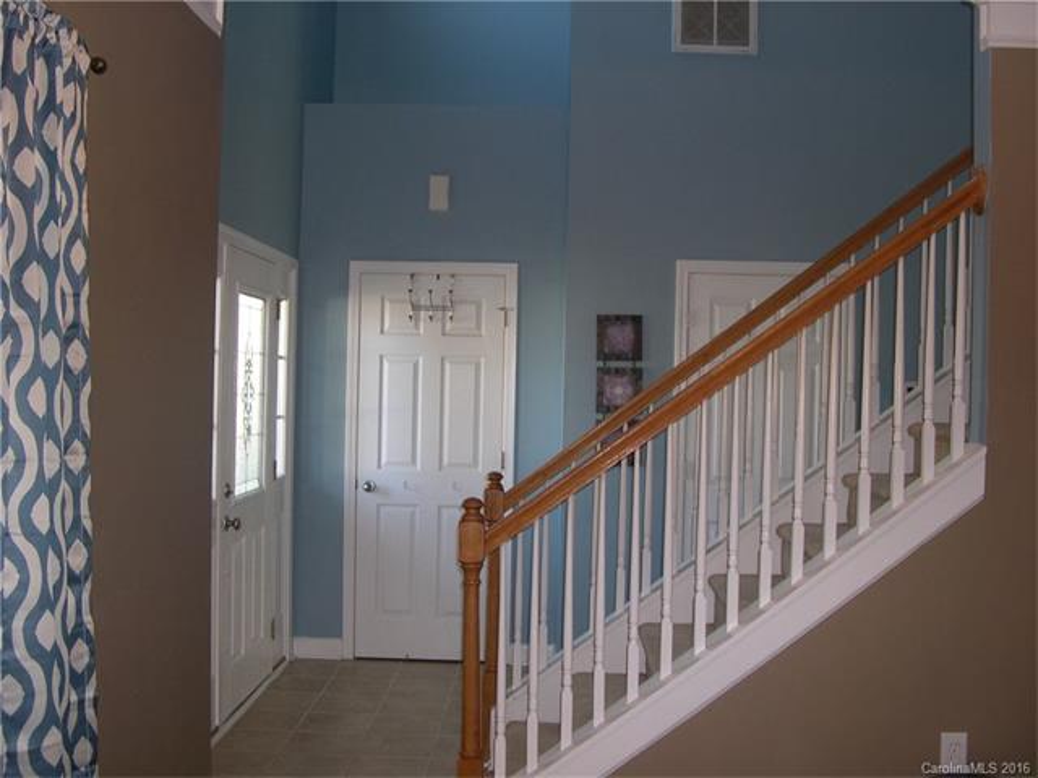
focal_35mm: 38
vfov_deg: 37.7
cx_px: 519
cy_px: 389
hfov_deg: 49.0
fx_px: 1139
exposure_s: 1/30
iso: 100
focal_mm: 8
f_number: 2.8
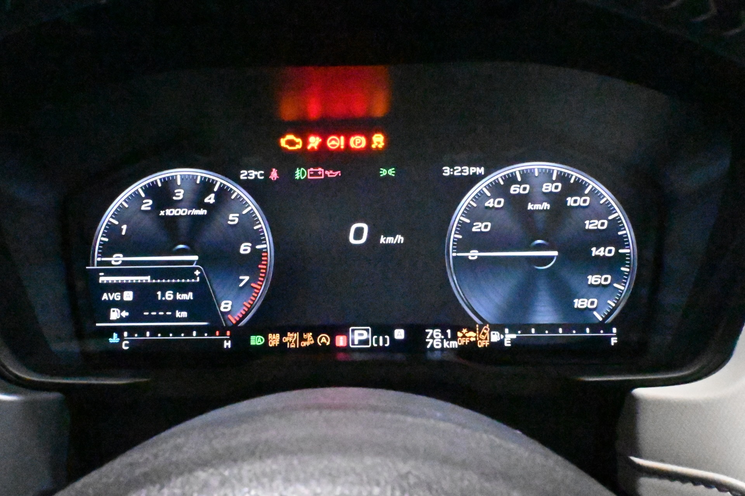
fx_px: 574
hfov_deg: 65.9
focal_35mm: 28
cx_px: 372
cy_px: 248
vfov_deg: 46.8
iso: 51200
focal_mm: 18.5
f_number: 20
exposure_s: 1/30
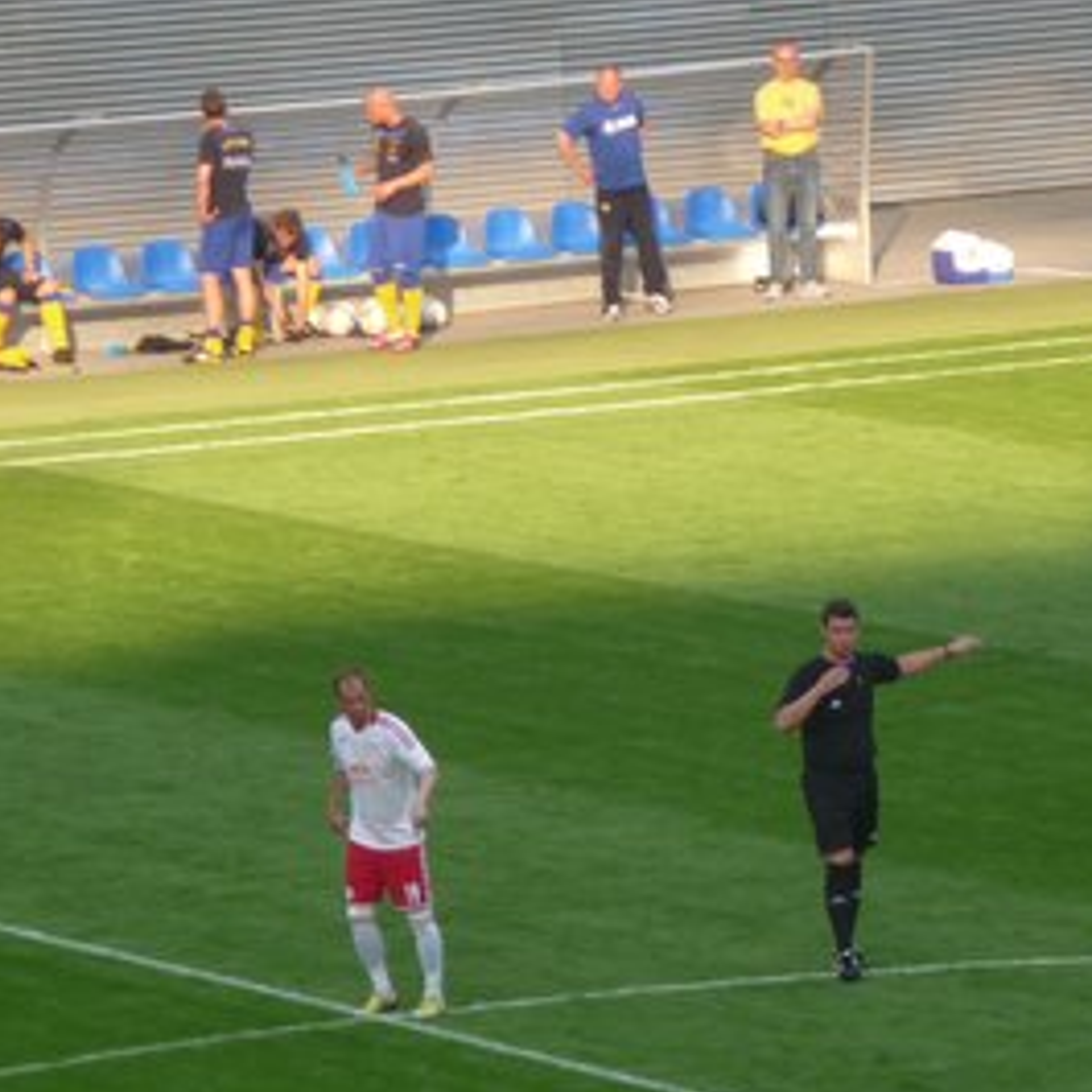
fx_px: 17738
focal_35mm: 497
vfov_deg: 3.5
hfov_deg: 3.5
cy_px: 680
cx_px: 661
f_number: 4.9
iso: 125
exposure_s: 1/60
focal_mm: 47
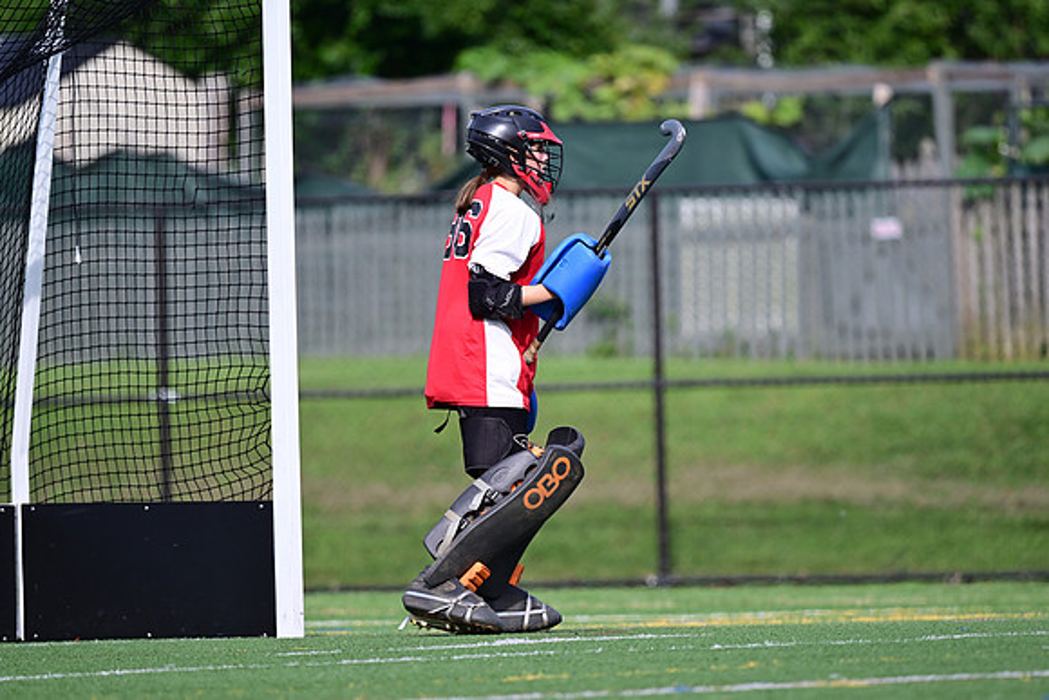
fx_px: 14572
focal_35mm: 500
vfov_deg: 2.8
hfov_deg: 4.1
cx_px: 524
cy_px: 350
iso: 560
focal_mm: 500
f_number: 5.6
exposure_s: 1/1600
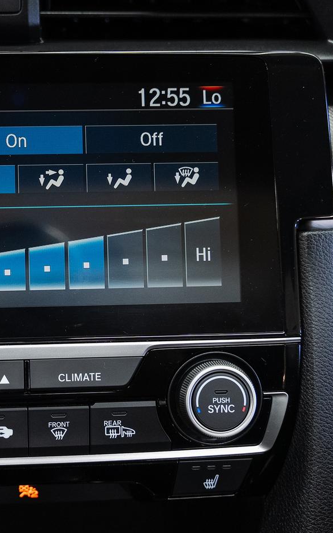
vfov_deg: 37.5
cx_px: 55
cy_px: 244
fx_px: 784
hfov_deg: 23.5
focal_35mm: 54
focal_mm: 31.4
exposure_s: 1/40
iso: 1000
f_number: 4
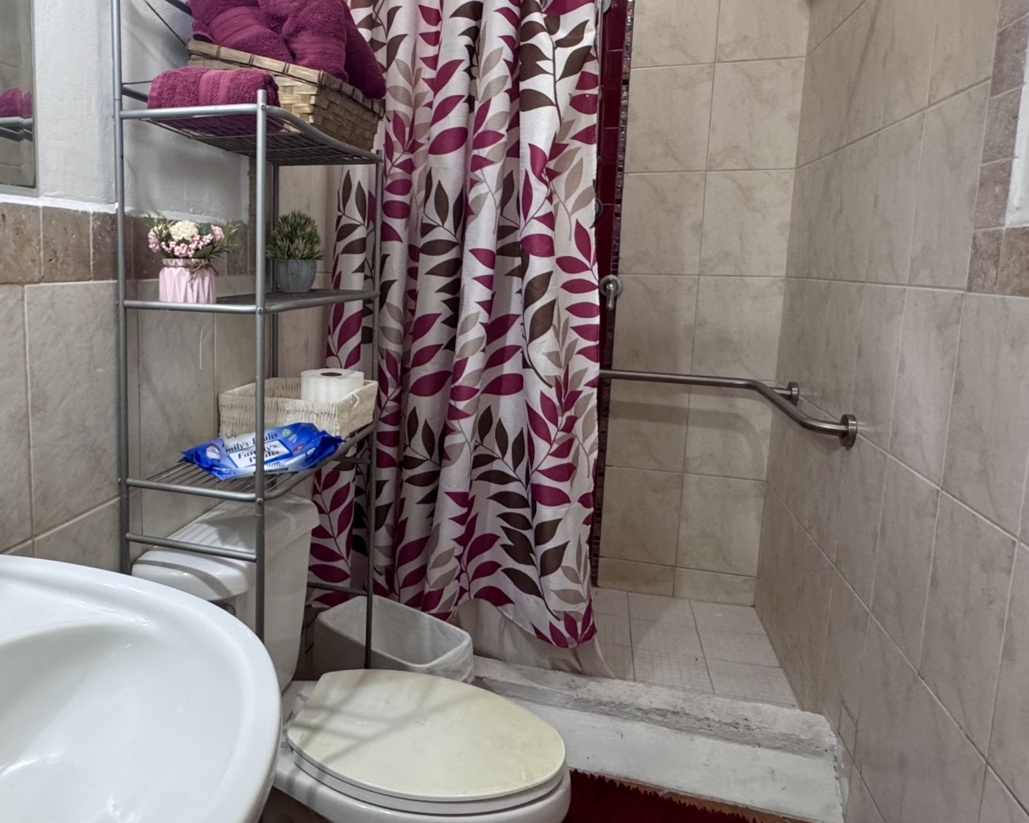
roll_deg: -0.8
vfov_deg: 56.6
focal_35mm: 25
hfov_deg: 65.9
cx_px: 325
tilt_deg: -7.8
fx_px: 761
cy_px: 363
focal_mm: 2.22
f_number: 2.2
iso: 320
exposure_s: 1/60
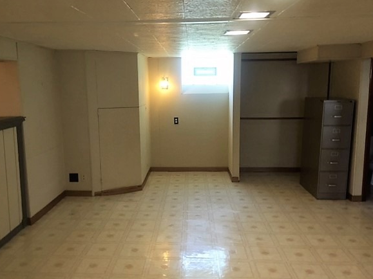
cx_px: 176
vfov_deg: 44.1
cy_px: 142
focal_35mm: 32
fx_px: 345
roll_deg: +0.4
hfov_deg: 56.8
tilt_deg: -8.6
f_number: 2.2
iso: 125
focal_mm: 4.15
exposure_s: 1/30
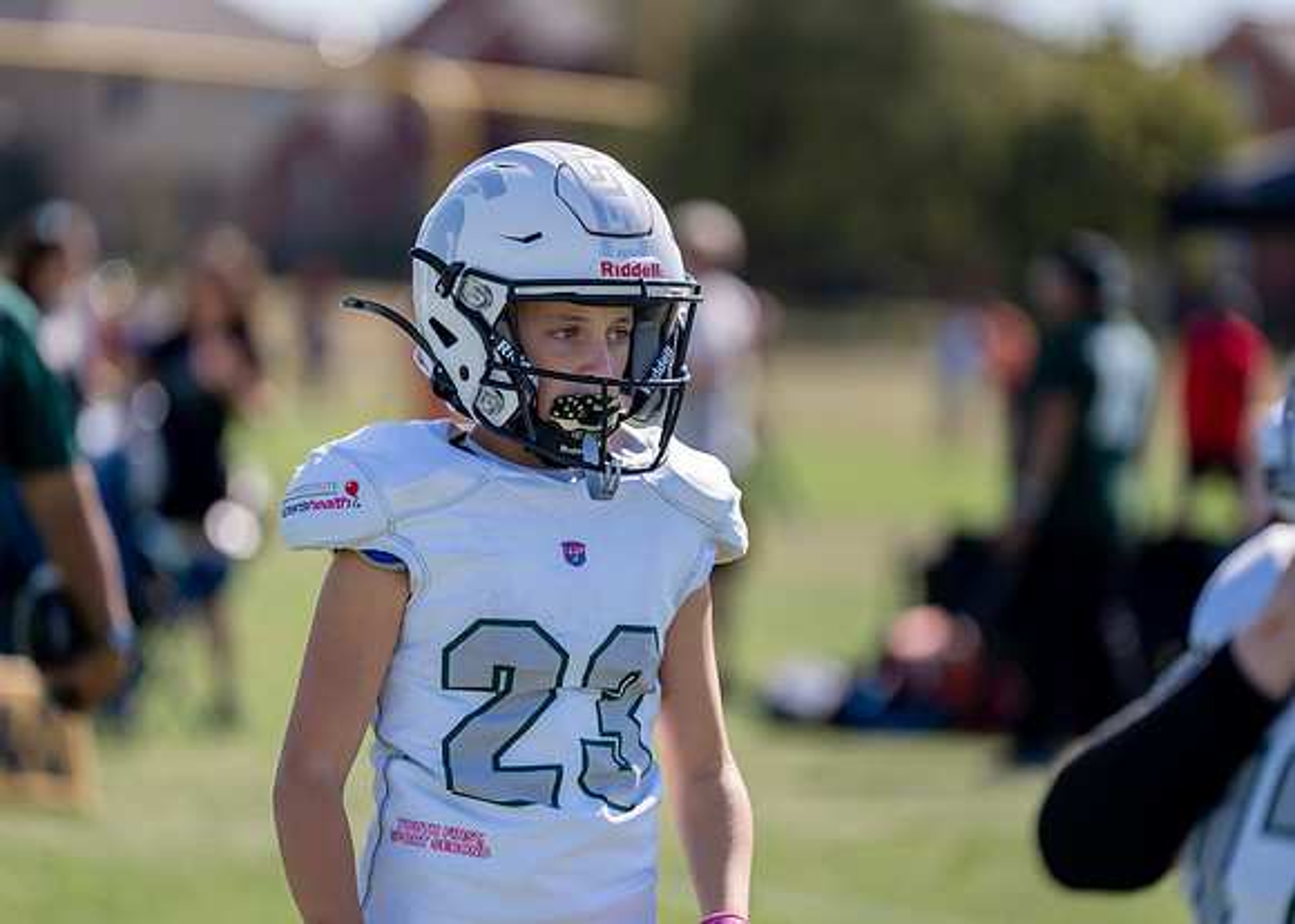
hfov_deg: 9.5
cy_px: 465
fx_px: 7773
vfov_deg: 6.8
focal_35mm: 211
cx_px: 597
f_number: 2.8
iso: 100
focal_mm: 200
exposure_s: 1/1600
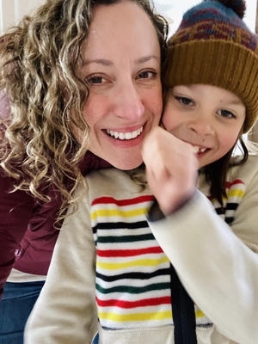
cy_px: 172
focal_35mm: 30
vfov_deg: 60.0
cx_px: 129
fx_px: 298
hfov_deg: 46.8
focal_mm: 2.71
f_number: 2.2
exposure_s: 1/24
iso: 800
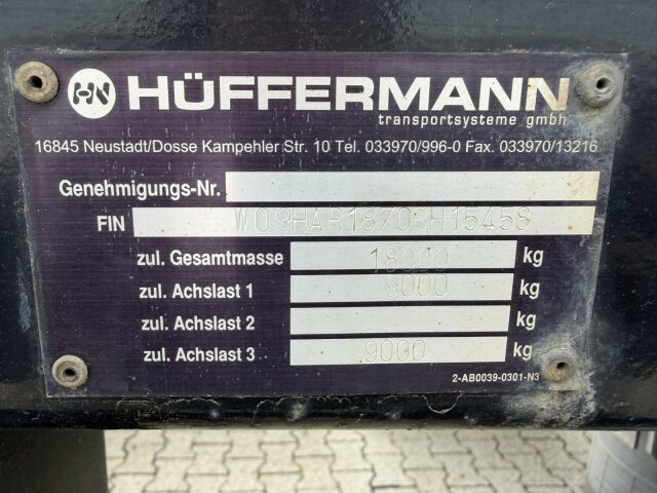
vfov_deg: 56.8
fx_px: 456
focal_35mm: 24
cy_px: 246
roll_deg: +0.2
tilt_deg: -13.8
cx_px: 328
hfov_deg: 71.6
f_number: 2.2
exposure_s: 1/191
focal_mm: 2.22
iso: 40
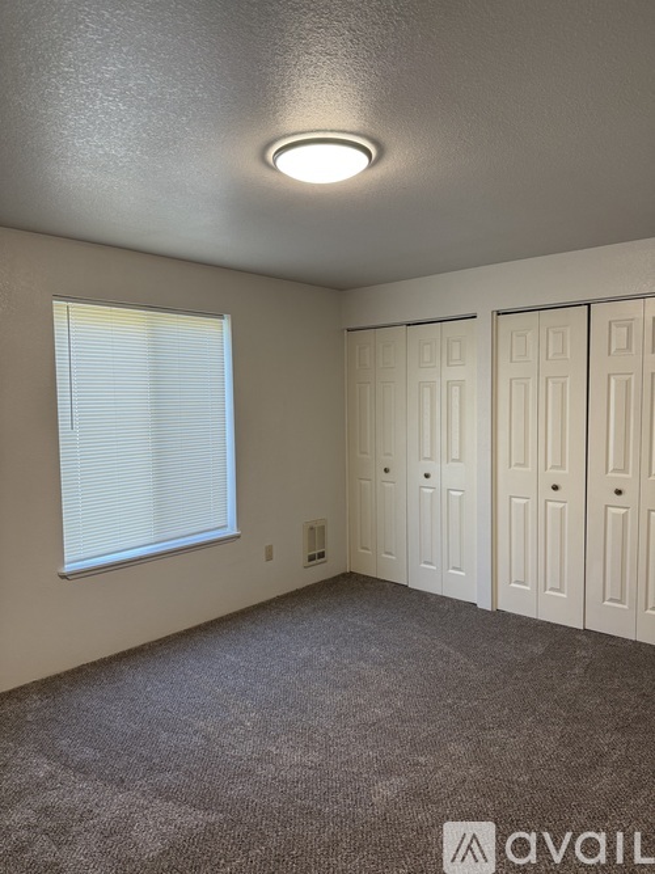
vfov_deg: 71.6
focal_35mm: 24
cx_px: 328
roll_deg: +0.0
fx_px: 606
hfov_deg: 56.8
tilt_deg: -4.7
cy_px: 437
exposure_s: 1/60
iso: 125
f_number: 1.78
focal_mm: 6.76
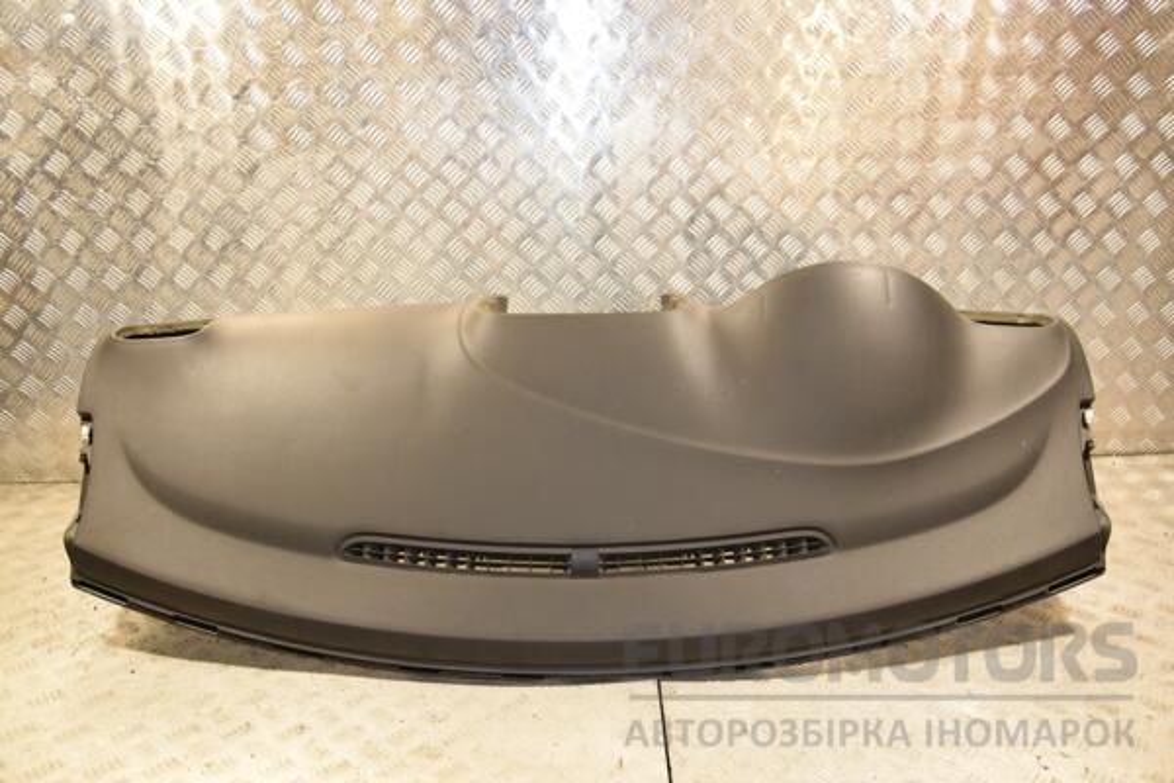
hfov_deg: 59.5
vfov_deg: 41.7
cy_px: 392
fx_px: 1027
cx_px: 587
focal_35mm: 32
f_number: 5
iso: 800
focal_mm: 21
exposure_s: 1/125
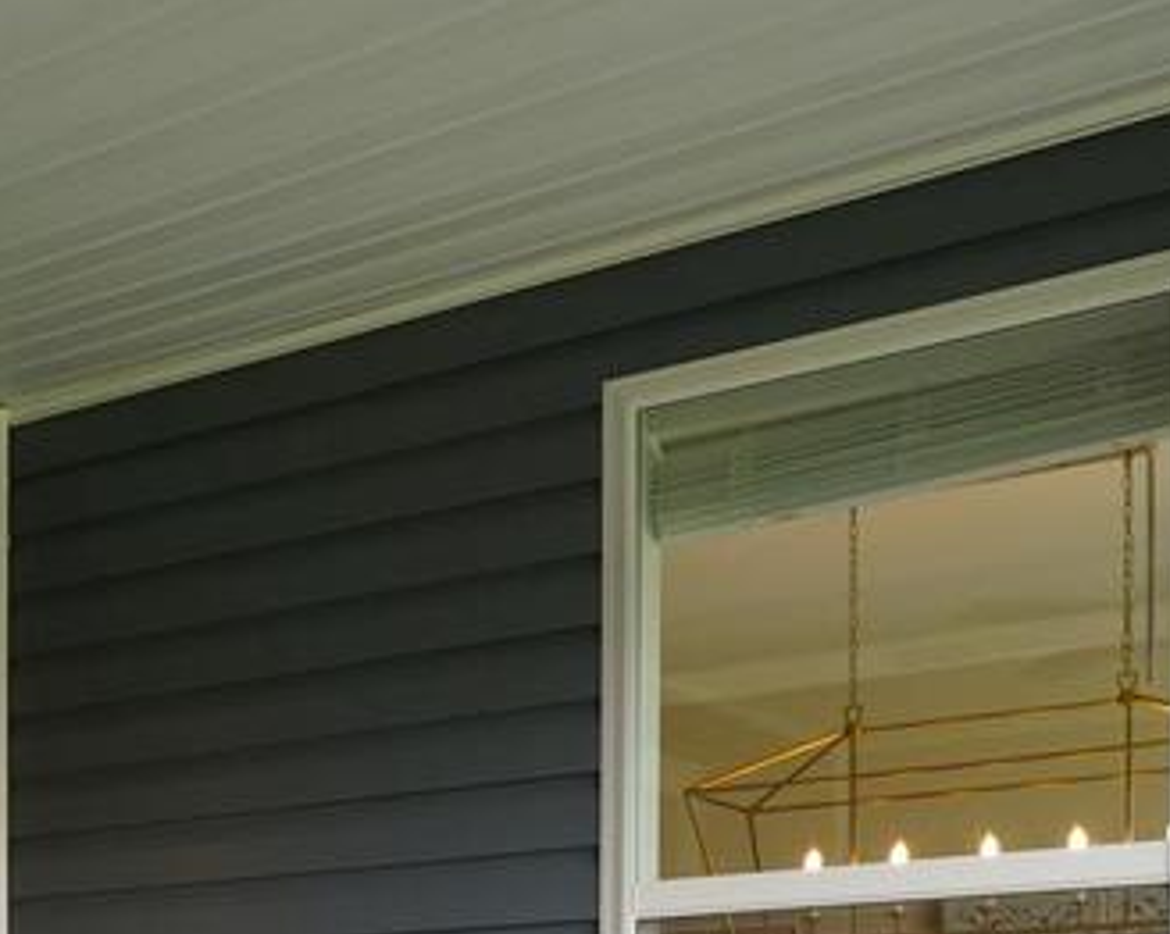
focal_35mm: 66
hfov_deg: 25.7
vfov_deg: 21.3
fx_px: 2284
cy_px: 1162
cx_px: -235
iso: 400
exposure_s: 1/160
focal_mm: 16
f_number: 4
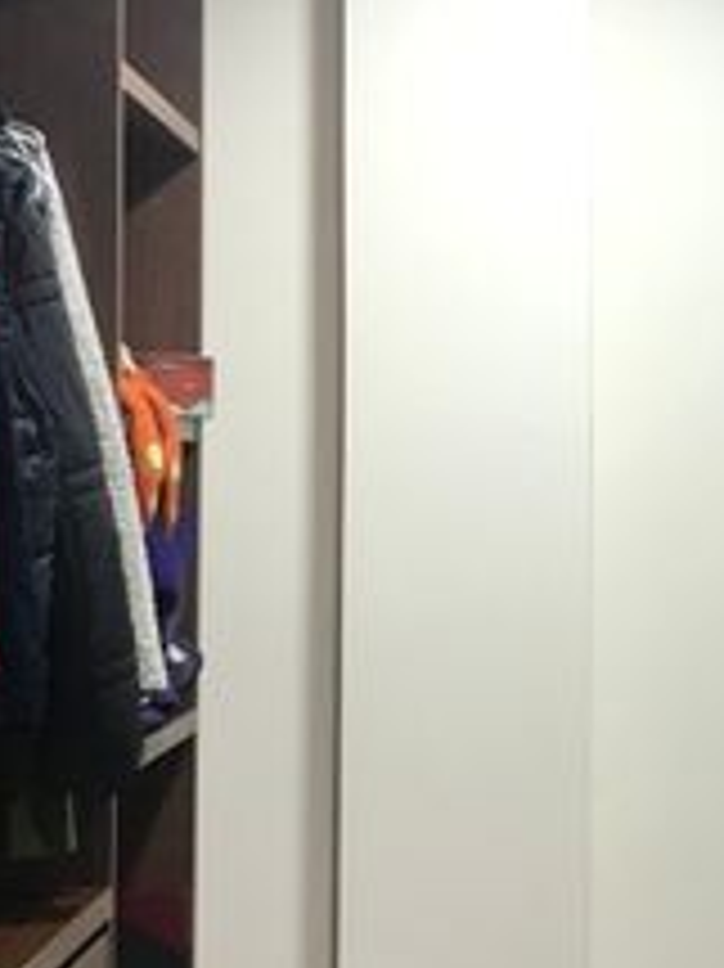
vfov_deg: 22.5
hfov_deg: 16.6
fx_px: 2429
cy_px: 459
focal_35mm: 87
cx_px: 726
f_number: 1.8
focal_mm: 3.99
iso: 40
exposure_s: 1/24
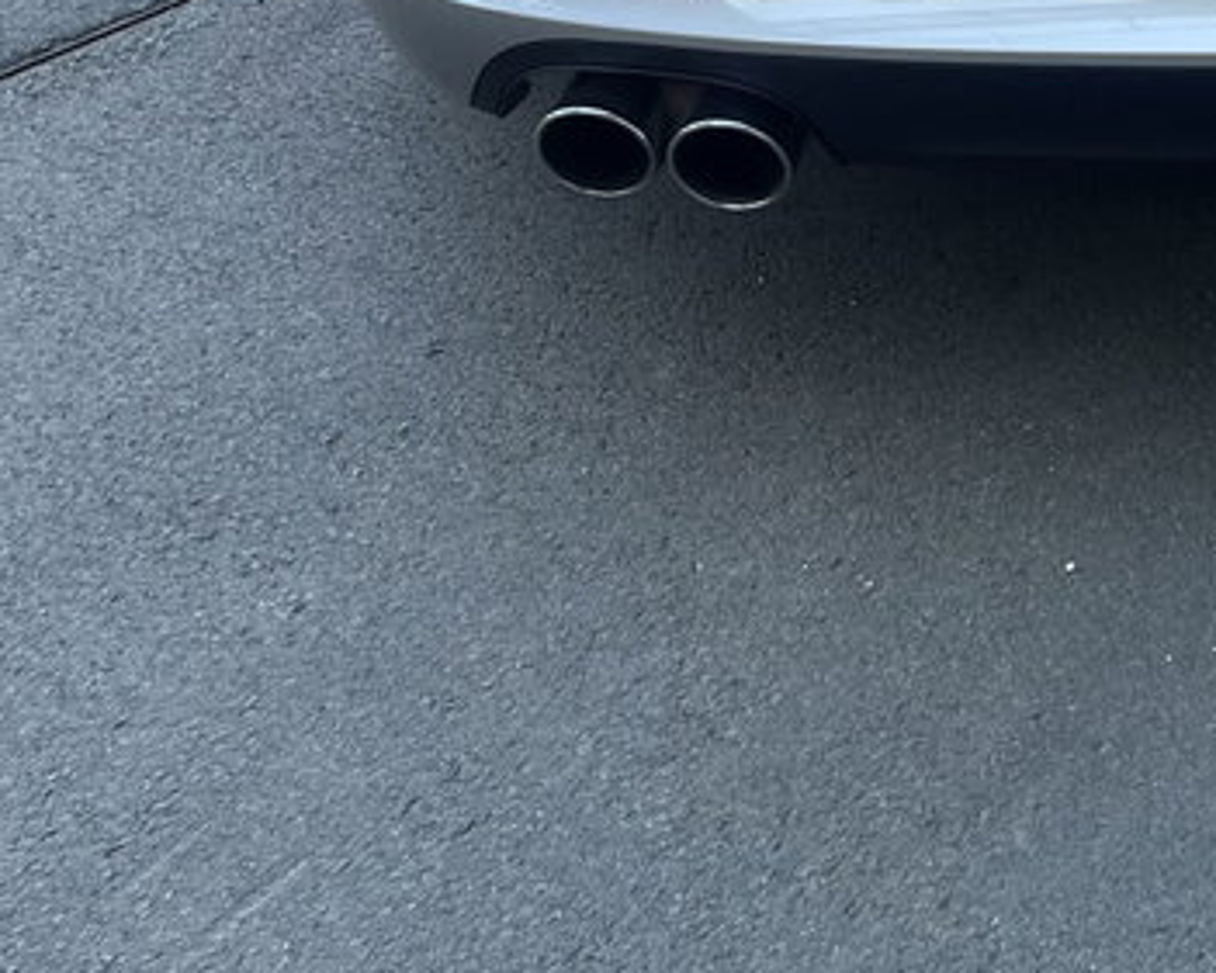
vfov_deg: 19.0
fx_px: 2664
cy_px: -329
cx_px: 1351
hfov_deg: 24.0
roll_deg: -0.2
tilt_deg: -17.7
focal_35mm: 74
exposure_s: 1/121
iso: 40
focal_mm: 5.1
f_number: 1.6
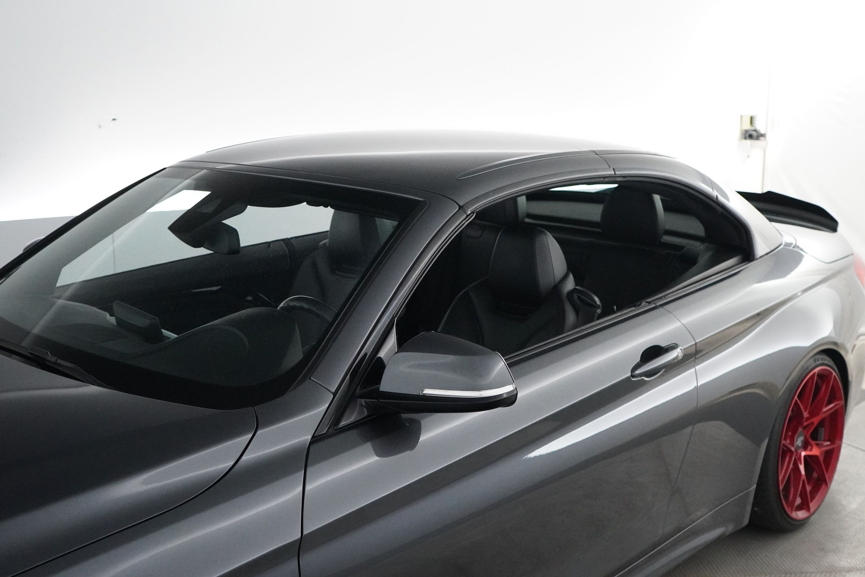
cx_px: 432
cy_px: 288
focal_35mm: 42
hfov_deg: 46.4
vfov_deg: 31.9
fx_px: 1009
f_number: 3.5
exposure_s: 1/160
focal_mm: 28
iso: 6400
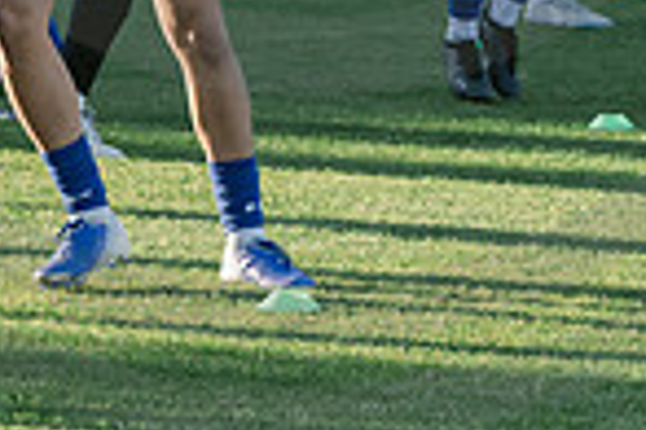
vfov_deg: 2.7
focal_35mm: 513
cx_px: 294
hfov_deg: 4.0
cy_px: -331
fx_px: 9205
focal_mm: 130
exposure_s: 1/1000
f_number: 6.3
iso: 1250
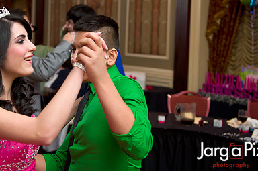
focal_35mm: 68
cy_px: 48
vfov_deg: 19.9
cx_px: 93
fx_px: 487
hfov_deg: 29.5
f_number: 3.2
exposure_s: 1/125
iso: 1600
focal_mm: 45
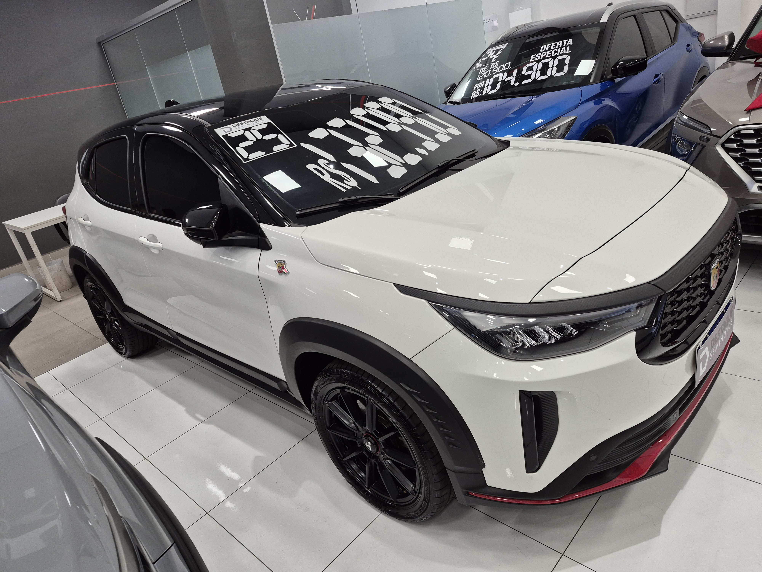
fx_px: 506
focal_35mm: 23
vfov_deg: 58.9
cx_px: 381
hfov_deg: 73.9
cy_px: 286
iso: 160
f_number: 1.8
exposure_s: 1/120
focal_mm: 5.4
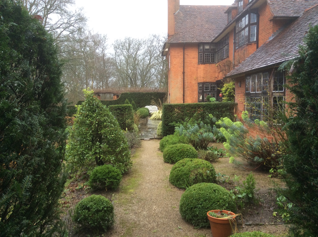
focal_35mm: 32
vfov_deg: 44.1
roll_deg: +1.7
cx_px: 159
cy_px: 118
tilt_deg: -2.8
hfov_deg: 56.9
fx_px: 294
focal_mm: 3.3
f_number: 2.4
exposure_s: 1/50
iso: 32
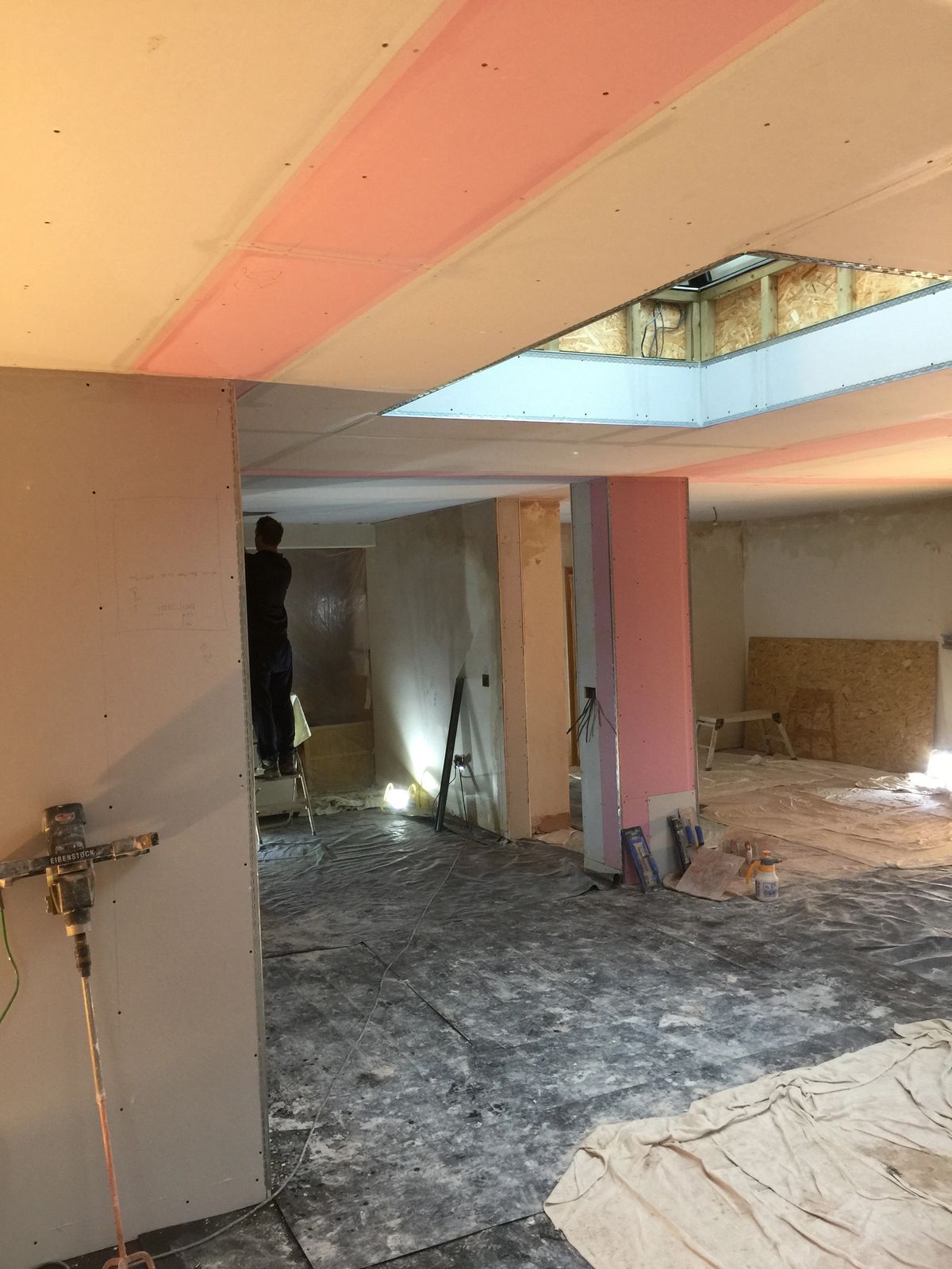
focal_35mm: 29
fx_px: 1063
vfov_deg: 61.7
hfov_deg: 48.2
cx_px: 476
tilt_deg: -2.1
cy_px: 634
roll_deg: +2.7
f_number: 2.2
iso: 64
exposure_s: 1/17
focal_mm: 4.15
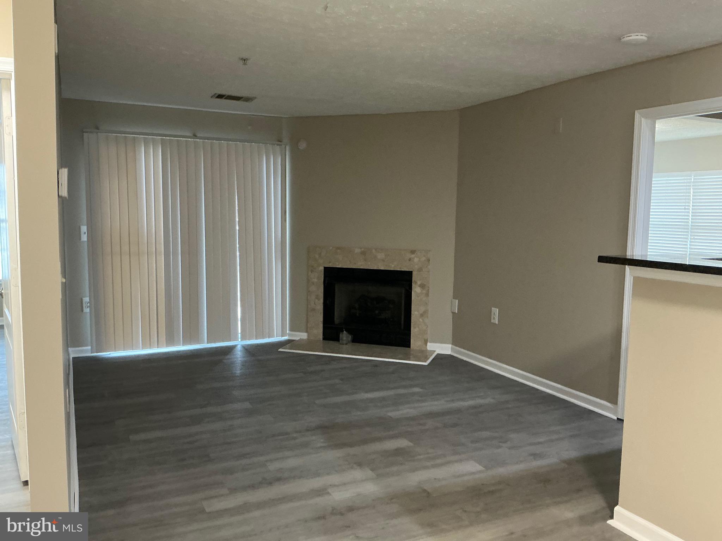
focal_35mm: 28
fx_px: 584
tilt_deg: -5.9
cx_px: 361
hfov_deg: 63.4
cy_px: 270
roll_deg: -0.9
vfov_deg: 49.7
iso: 200
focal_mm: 3
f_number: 1.8
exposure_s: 1/40
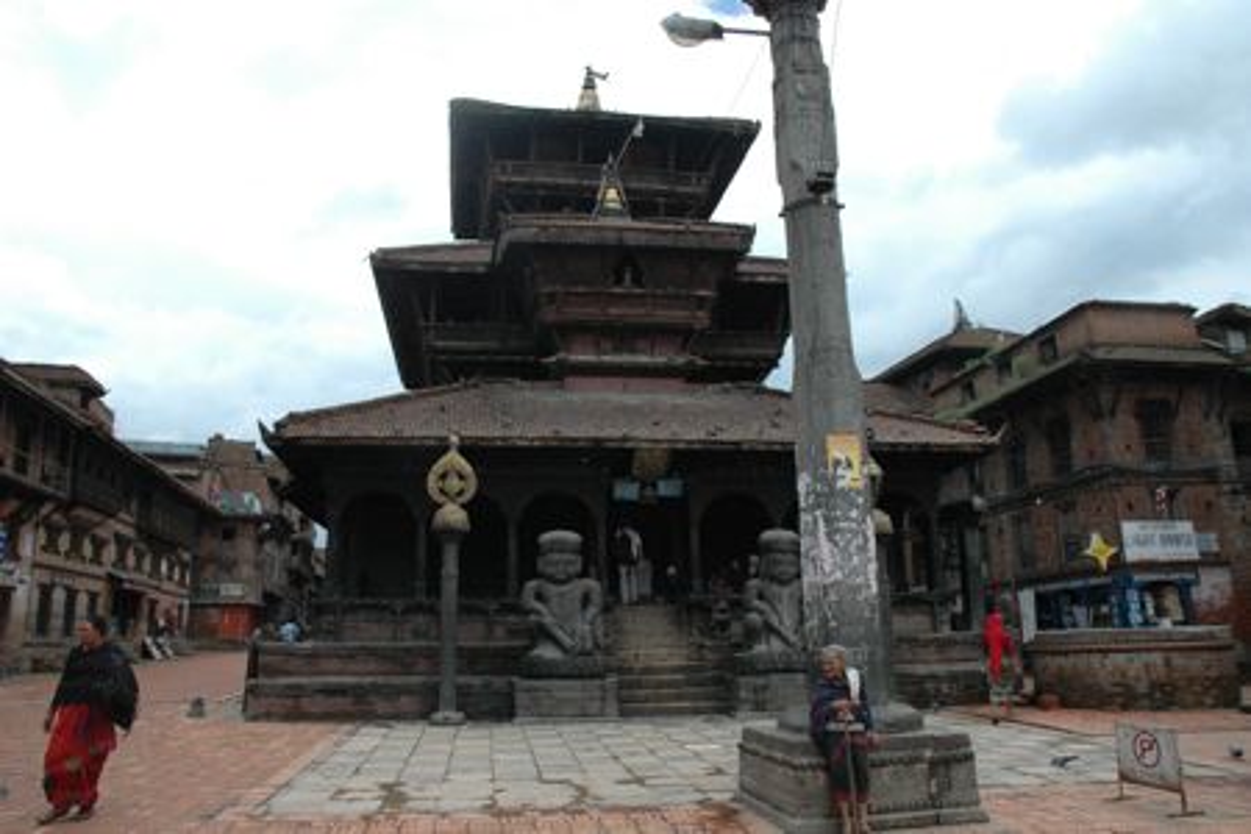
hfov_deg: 67.4
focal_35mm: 27
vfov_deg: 47.9
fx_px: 938
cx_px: 626
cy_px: 417
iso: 400
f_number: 10
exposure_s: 1/400
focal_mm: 18
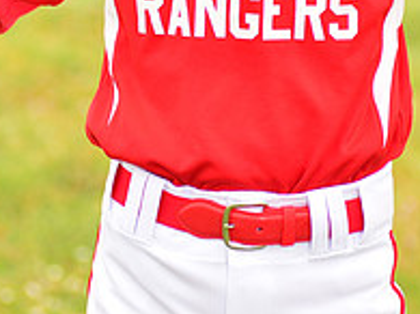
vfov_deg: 3.2
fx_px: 5541
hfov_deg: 4.3
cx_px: 230
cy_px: -76
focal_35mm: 457
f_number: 5.6
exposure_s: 1/250
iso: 125
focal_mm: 160
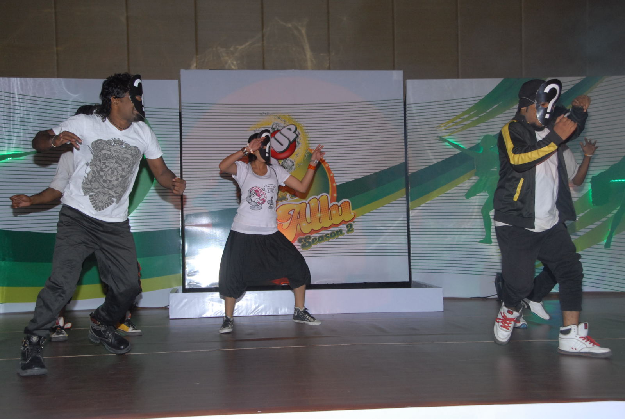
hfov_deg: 41.0
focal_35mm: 48
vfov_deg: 28.2
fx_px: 835
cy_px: 210
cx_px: 312
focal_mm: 32
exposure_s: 1/100
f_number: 5.6
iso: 500
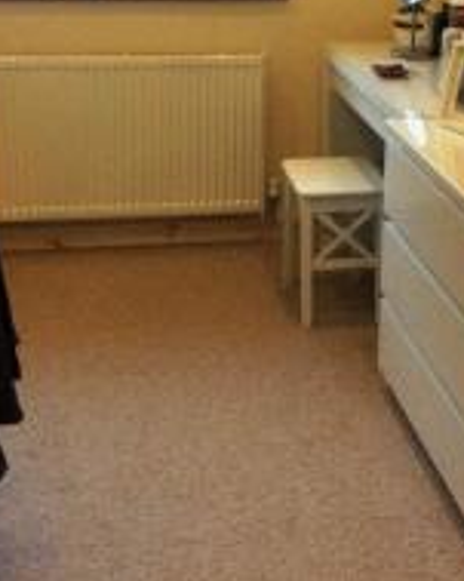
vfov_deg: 26.2
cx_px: 320
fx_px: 1237
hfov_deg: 21.1
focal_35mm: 72
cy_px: 158
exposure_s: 1/25
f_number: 2.4
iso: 160
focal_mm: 3.3
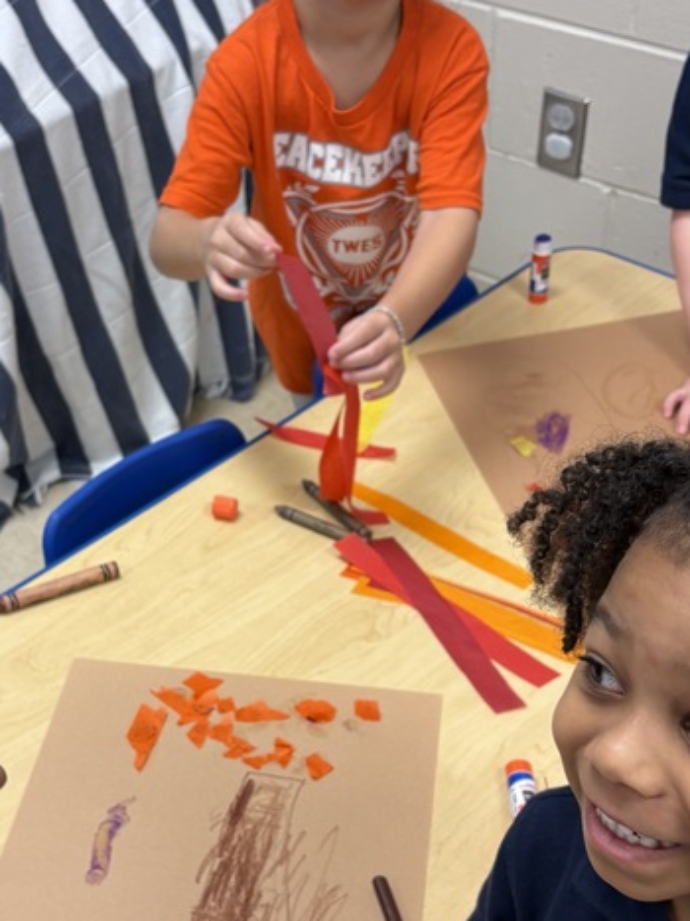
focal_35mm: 57
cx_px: 193
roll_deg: +4.2
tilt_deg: -39.1
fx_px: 1516
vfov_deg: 33.7
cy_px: 538
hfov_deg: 25.4
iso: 80
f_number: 1.6
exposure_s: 1/60
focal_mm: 5.96
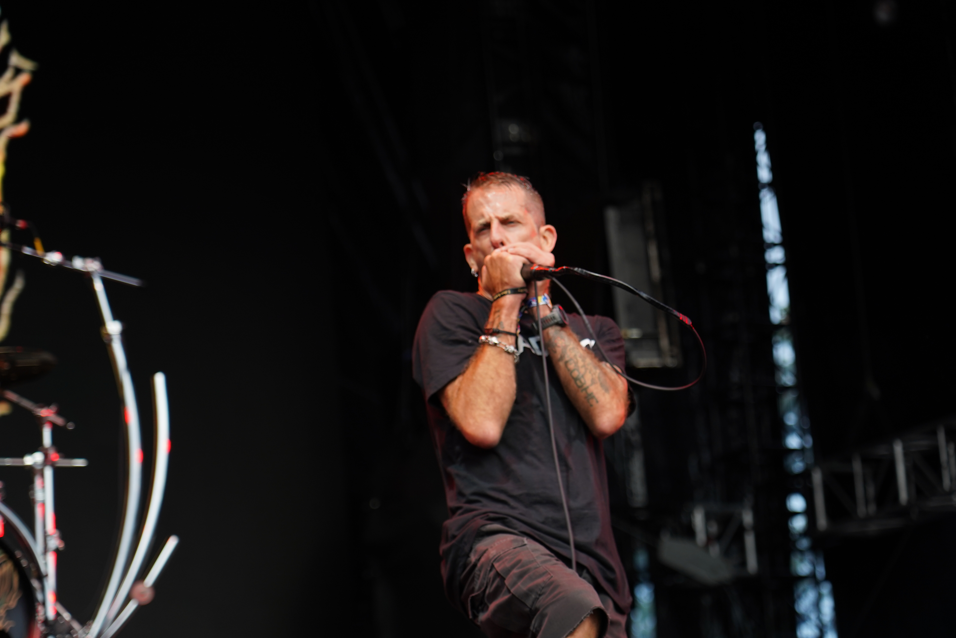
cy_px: 319
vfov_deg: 13.0
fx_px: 2788
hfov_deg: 19.5
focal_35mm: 105
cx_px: 478
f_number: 4
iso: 320
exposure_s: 1/125
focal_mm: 105
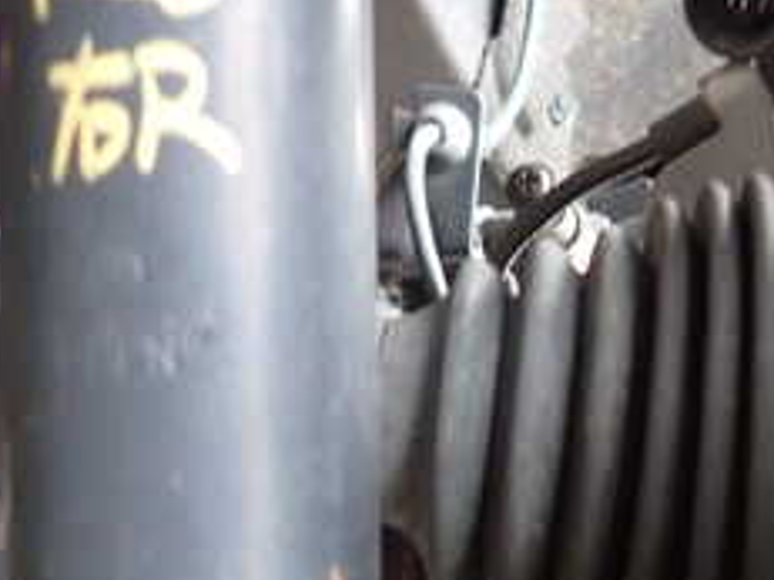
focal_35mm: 65
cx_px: 710
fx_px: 1453
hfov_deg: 28.6
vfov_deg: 22.5
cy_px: 392
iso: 200
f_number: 2
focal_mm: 4.5
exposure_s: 1/40
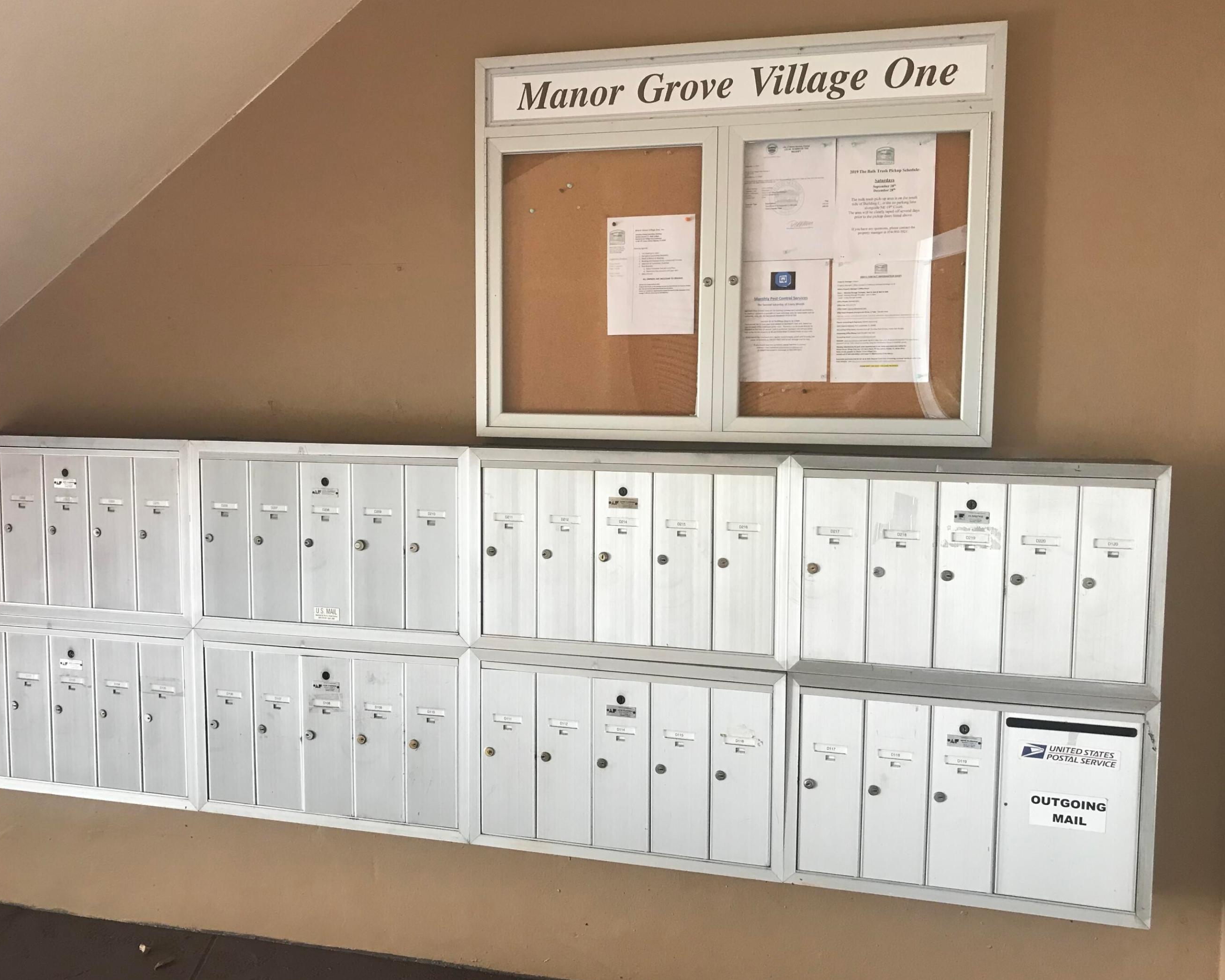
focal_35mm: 30
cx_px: 621
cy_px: 480
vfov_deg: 48.5
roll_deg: +0.1
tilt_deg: -6.0
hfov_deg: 58.8
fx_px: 1088
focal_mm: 3.99
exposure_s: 1/30
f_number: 1.8
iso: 25
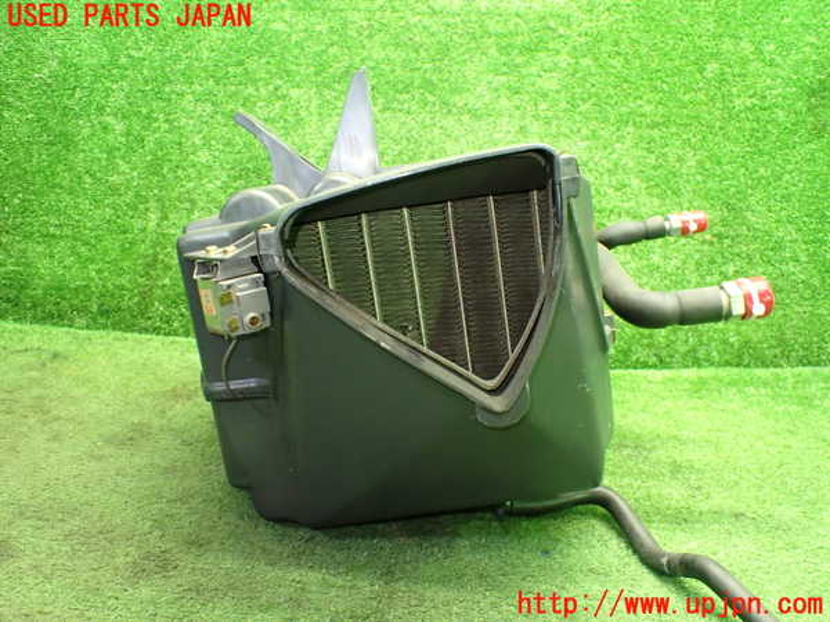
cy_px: 311
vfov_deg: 46.8
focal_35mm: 30
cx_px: 415
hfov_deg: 60.0
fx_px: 719
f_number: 2.3
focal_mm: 5.4
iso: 800
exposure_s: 1/30
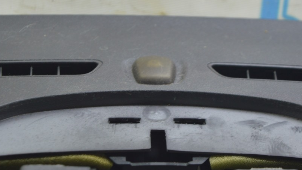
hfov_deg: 19.5
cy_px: 78
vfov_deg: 11.1
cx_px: 145
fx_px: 878
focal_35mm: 110
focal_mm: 55
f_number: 5.6
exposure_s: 1/20
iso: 400
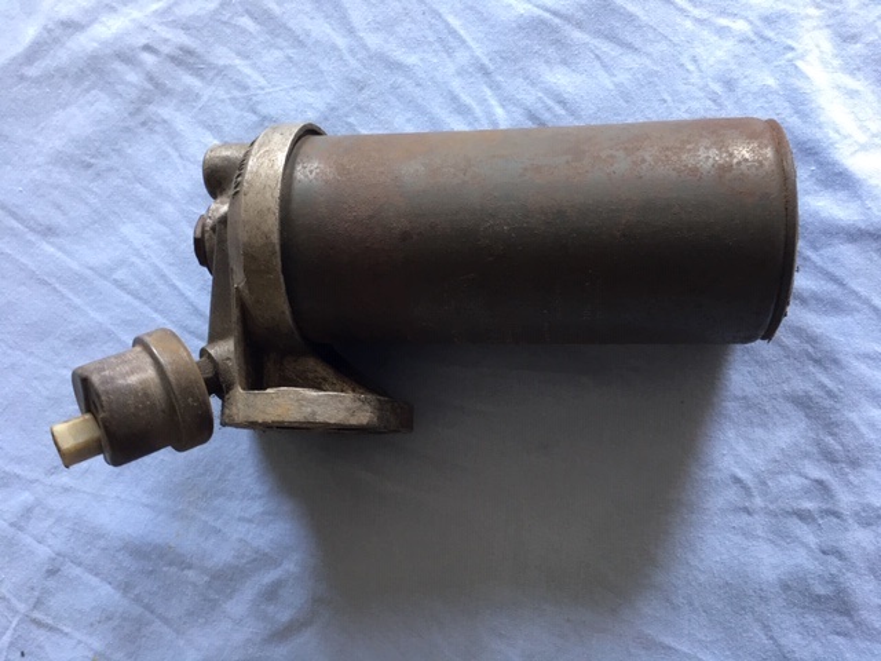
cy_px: 330
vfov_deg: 48.2
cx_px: 440
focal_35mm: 29
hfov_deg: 61.7
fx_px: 738
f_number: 2.2
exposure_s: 1/33
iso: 125
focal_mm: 4.15
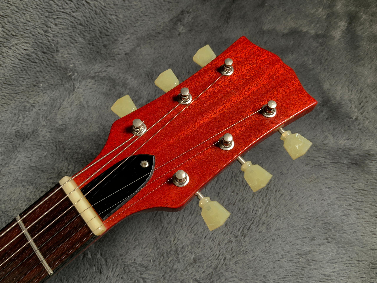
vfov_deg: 48.2
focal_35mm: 29
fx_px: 316
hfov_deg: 61.7
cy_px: 142
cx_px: 188
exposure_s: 1/104
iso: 40
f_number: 1.8
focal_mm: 3
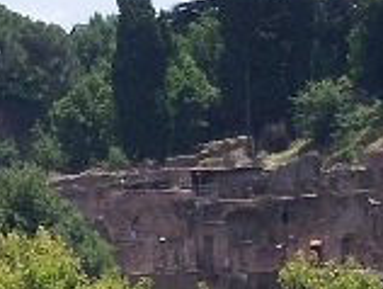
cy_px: 109
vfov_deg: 4.7
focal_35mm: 318
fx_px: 3524
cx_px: -175
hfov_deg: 6.2
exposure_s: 1/350
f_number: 5.6
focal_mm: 13.3
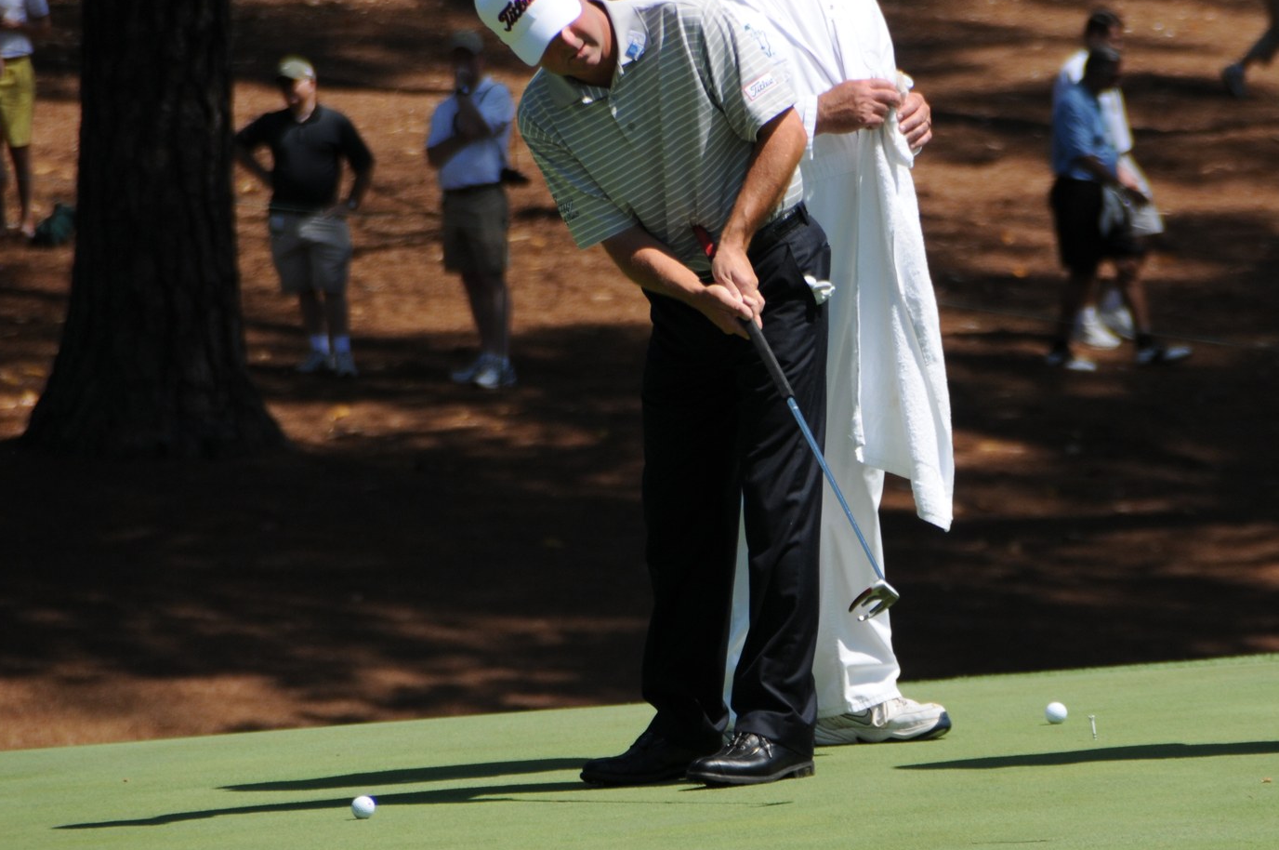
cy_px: 309
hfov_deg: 4.7
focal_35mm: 436
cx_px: 803
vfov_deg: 3.1
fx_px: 15472
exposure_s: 1/1000
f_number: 6.3
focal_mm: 200
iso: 250
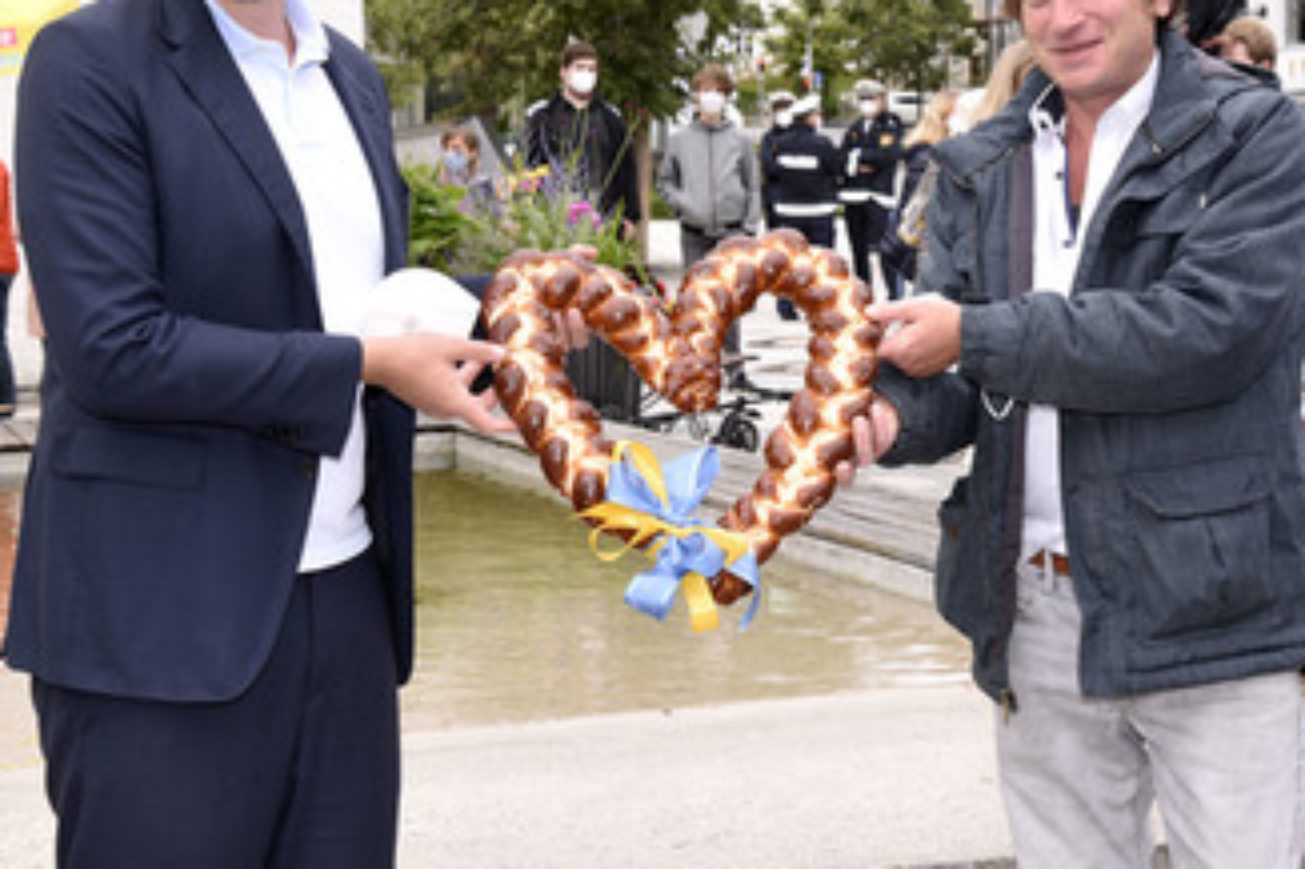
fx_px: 2609
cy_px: 284
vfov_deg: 18.8
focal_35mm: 72
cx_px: 695
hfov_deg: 28.1
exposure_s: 1/160
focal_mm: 52
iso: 320
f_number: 9
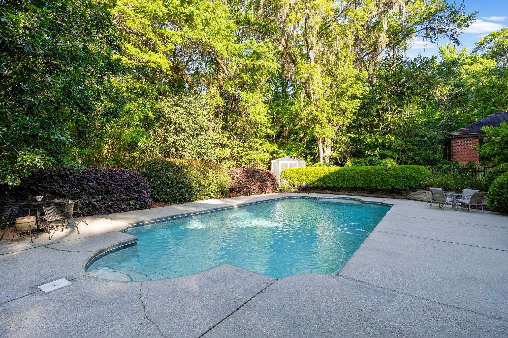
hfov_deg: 93.3
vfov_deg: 70.4
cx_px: 254
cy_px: 169
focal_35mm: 17
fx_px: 240
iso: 100
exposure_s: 1/30
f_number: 9
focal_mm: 17
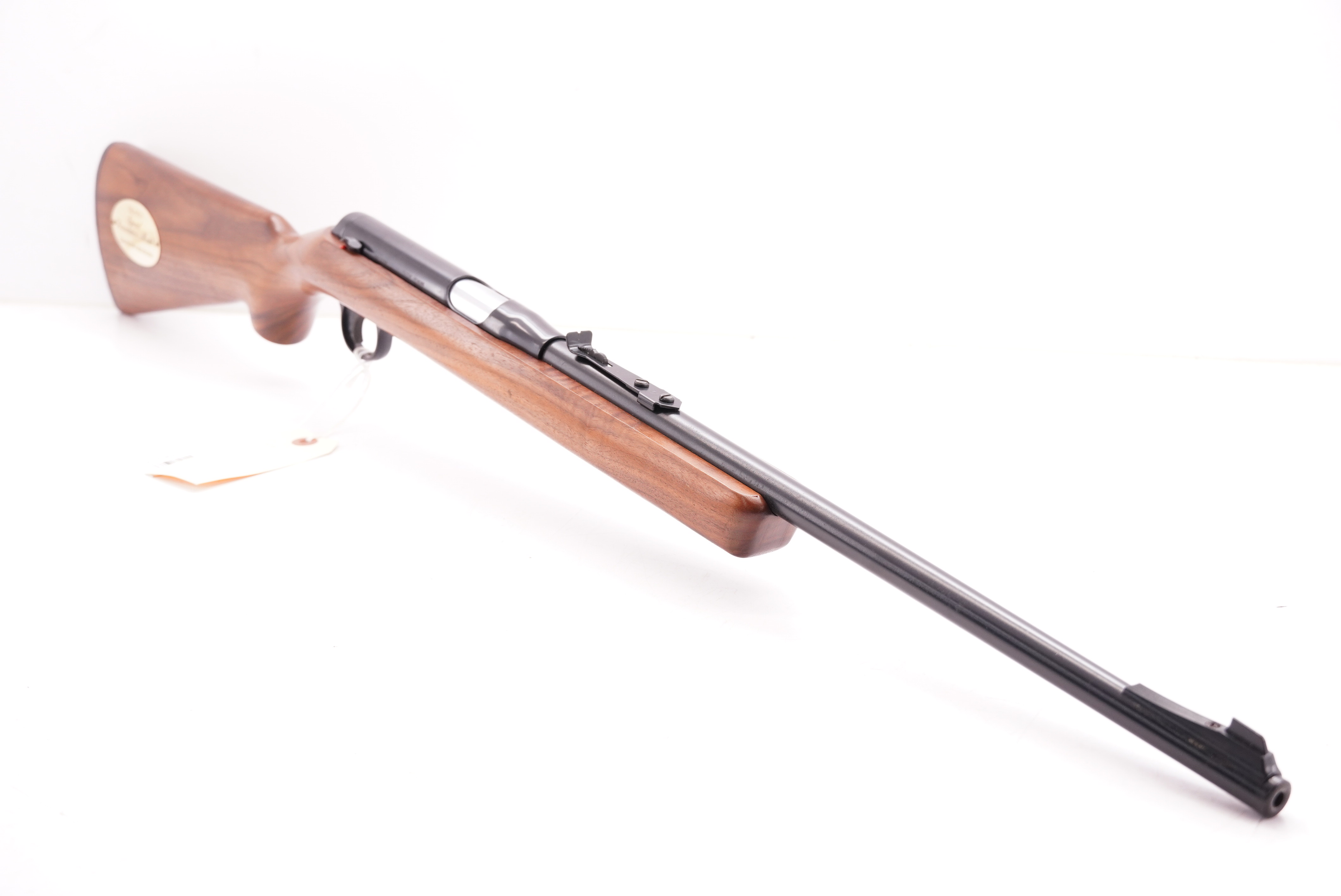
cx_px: 670
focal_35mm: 50
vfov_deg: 27.3
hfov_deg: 39.9
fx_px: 1845
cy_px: 448
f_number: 5.6
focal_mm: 33
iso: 1000
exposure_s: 1/125
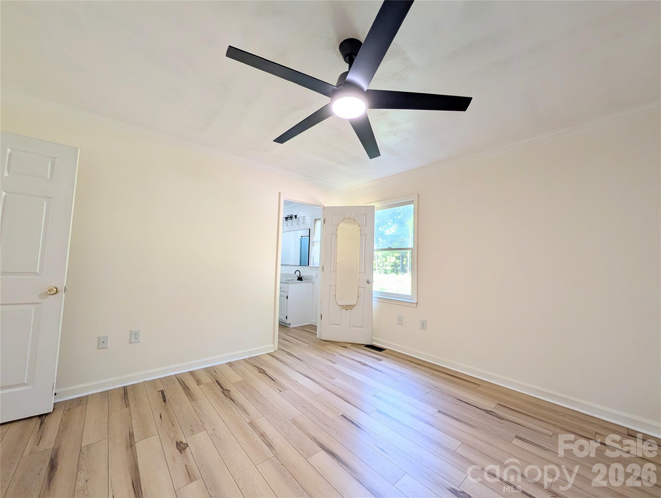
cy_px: 249
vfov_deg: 94.6
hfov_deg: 110.5
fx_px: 229
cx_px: 330
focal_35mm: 12
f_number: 1.7
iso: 48
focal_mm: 2.02
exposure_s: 1/125
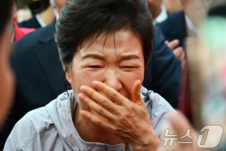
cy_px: 76
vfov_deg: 11.9
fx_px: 722
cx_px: 113
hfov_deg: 17.8
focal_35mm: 115
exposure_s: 1/320
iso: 4000
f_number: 7.1
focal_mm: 115
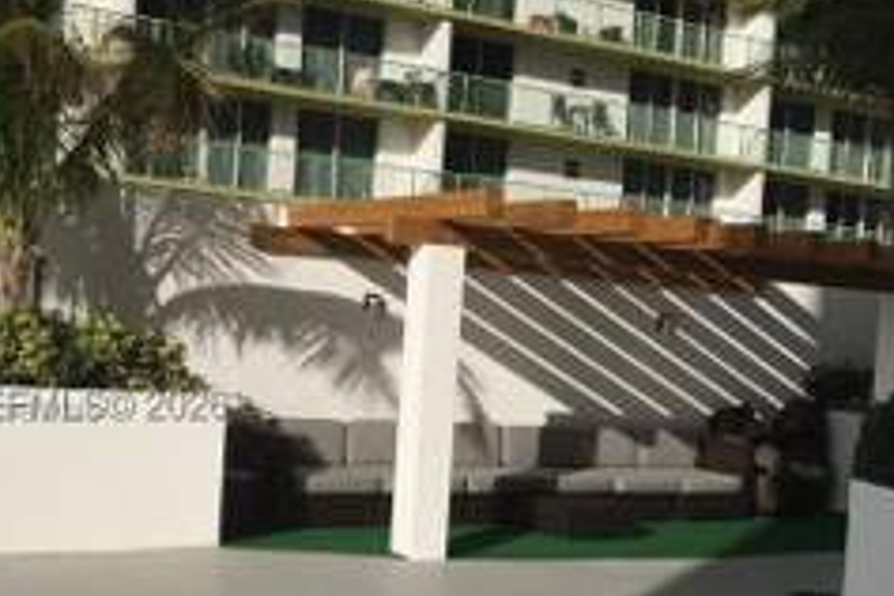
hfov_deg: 32.5
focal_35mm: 61
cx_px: 634
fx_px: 1515
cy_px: 411
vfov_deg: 22.1
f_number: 2.2
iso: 32
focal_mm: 4.15
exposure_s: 1/4115
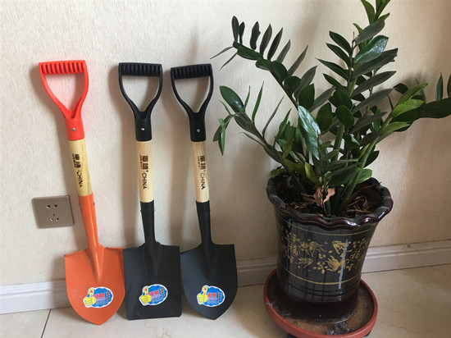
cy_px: 169
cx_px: 226
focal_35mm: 29
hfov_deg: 61.7
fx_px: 378
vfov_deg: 48.2
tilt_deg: -24.9
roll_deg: +0.3
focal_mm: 4.15
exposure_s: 1/33
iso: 40
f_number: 2.2
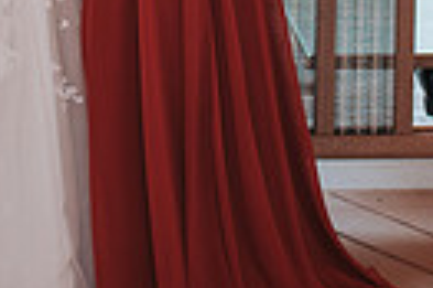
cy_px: -247
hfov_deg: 11.2
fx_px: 2210
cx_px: 106
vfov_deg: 7.2
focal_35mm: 184
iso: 250
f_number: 3.2
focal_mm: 35
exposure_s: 1/200
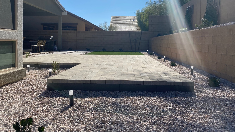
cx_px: 119
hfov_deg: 66.1
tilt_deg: -1.5
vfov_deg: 39.8
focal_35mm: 29
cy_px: 48
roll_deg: -1.2
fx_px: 181
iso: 32
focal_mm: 4.25
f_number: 1.8
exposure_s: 1/4132
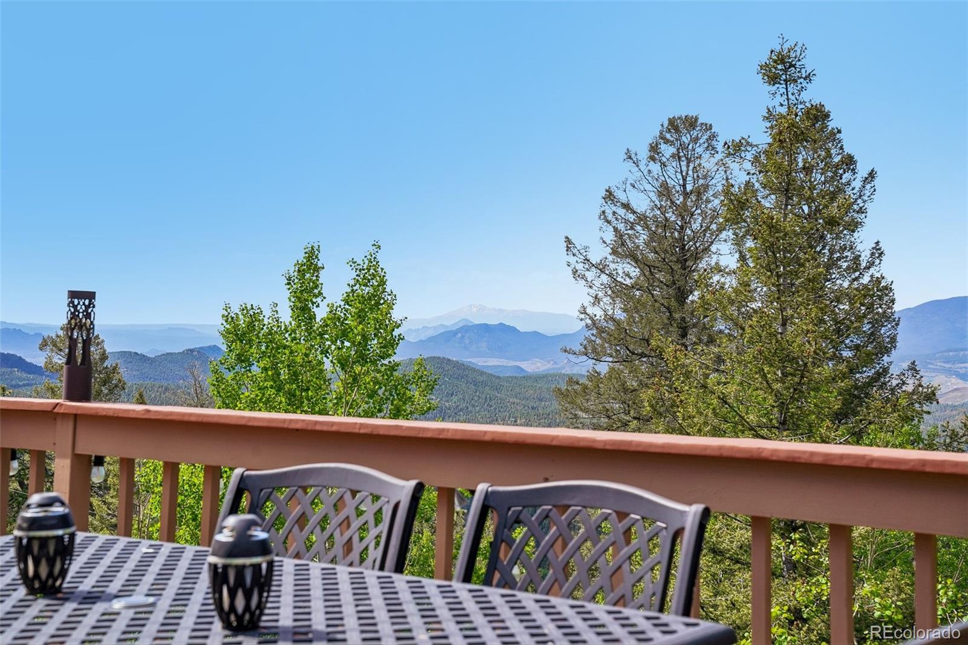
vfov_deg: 26.0
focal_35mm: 52
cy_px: 322
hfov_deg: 38.2
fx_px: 1398
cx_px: 484
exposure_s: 1/320
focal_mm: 52
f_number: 8
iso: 100
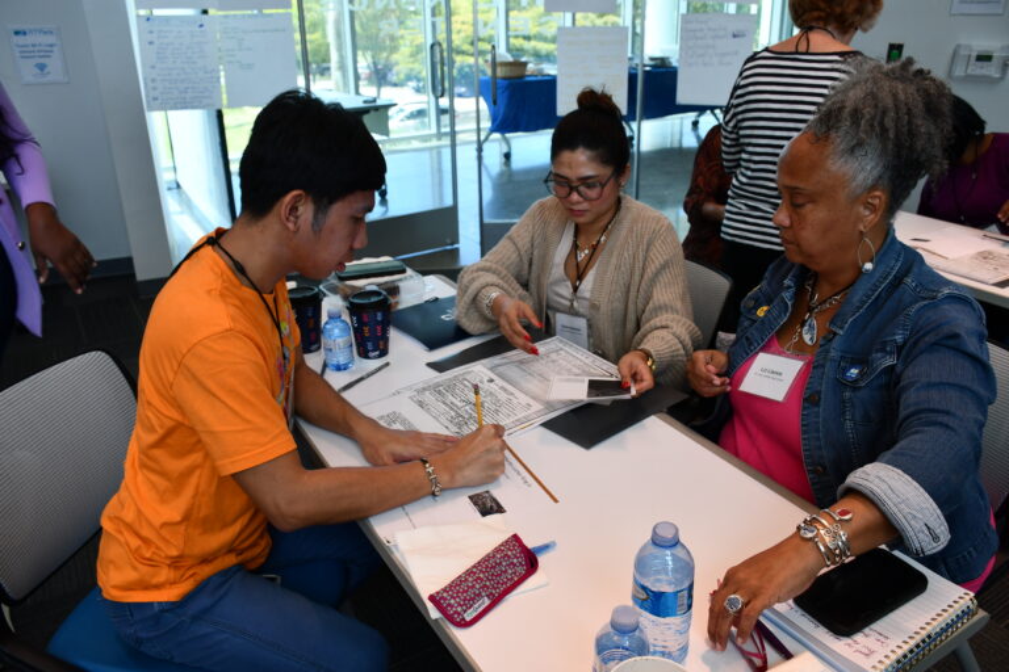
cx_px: 504
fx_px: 757
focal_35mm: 27
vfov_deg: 47.9
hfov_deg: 67.4
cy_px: 336
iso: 400
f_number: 5
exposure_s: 1/250
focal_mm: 18
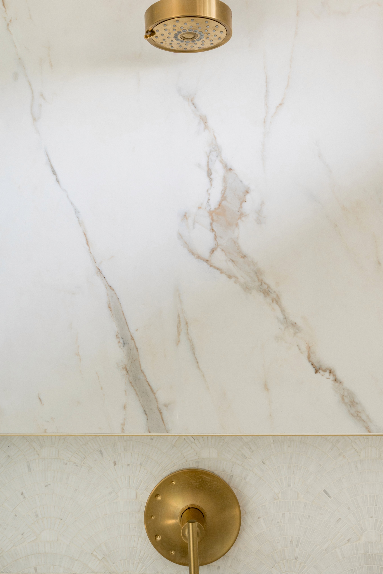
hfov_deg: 22.6
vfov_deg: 33.3
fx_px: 957
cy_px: 233
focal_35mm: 60
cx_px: 199
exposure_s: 1/8
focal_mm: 35
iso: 250
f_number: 10
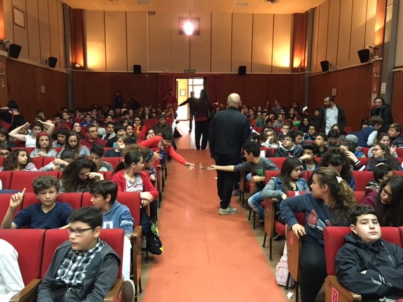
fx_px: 338
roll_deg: -0.8
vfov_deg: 48.2
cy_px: 151
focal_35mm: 29
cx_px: 202
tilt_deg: -7.6
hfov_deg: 61.7
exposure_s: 1/17
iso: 250
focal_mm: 4.15
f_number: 2.2
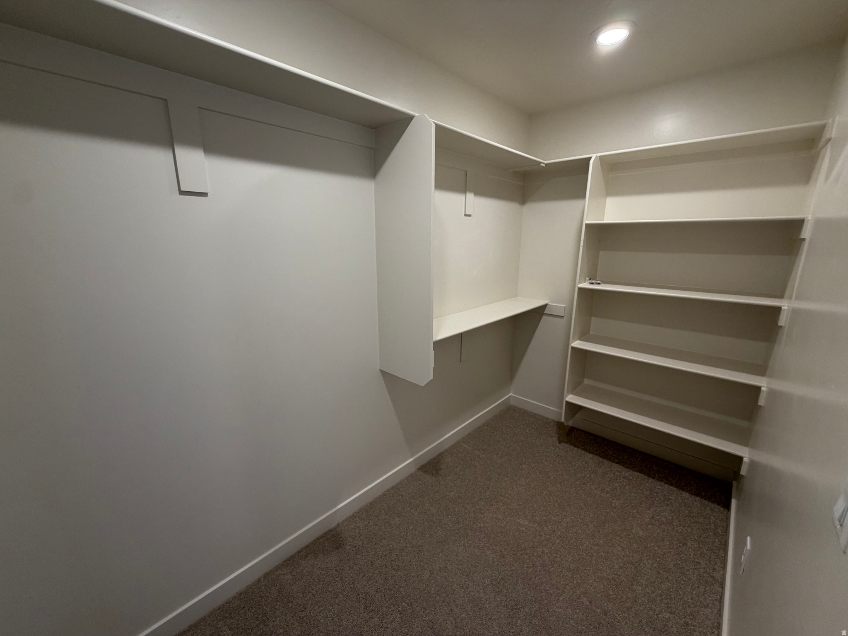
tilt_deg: -13.4
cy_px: 318
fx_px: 343
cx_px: 424
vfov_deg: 85.7
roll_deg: -1.1
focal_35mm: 14
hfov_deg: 102.1
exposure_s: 1/120
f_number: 2.2
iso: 200
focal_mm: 2.22
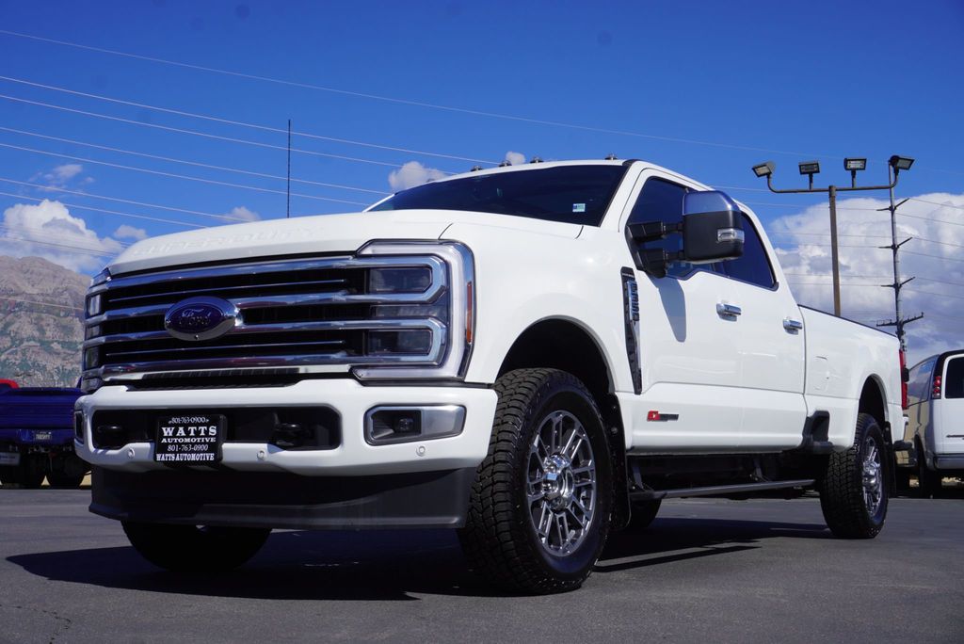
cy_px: 322
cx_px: 482
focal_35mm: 45
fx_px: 1206
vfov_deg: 29.9
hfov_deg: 43.6
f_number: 11
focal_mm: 30
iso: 100
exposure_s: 1/250
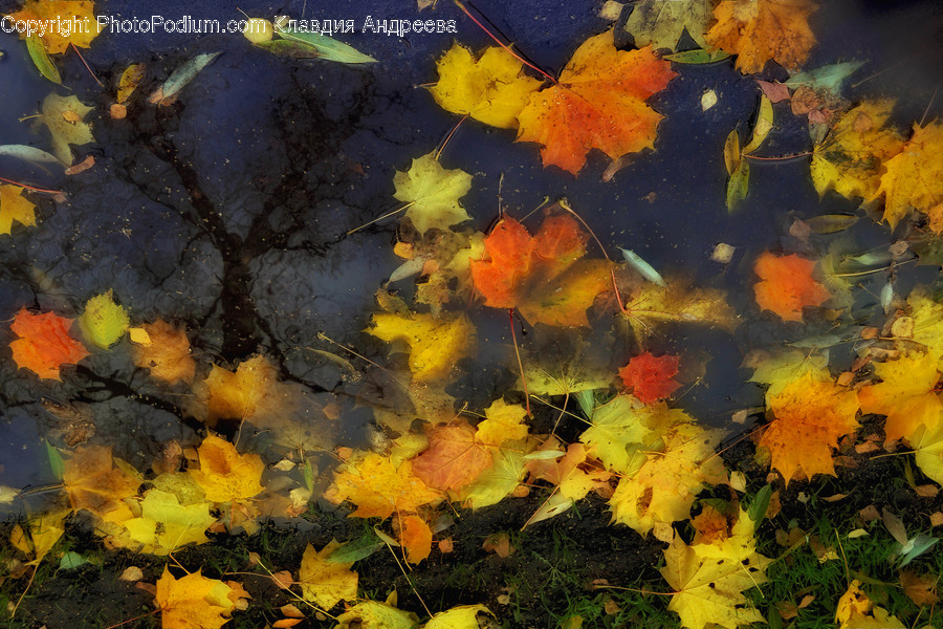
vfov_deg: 34.2
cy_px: 314
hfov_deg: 49.6
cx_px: 472
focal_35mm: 39
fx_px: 1022
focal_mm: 26
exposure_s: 1/125
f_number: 5.6
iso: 400
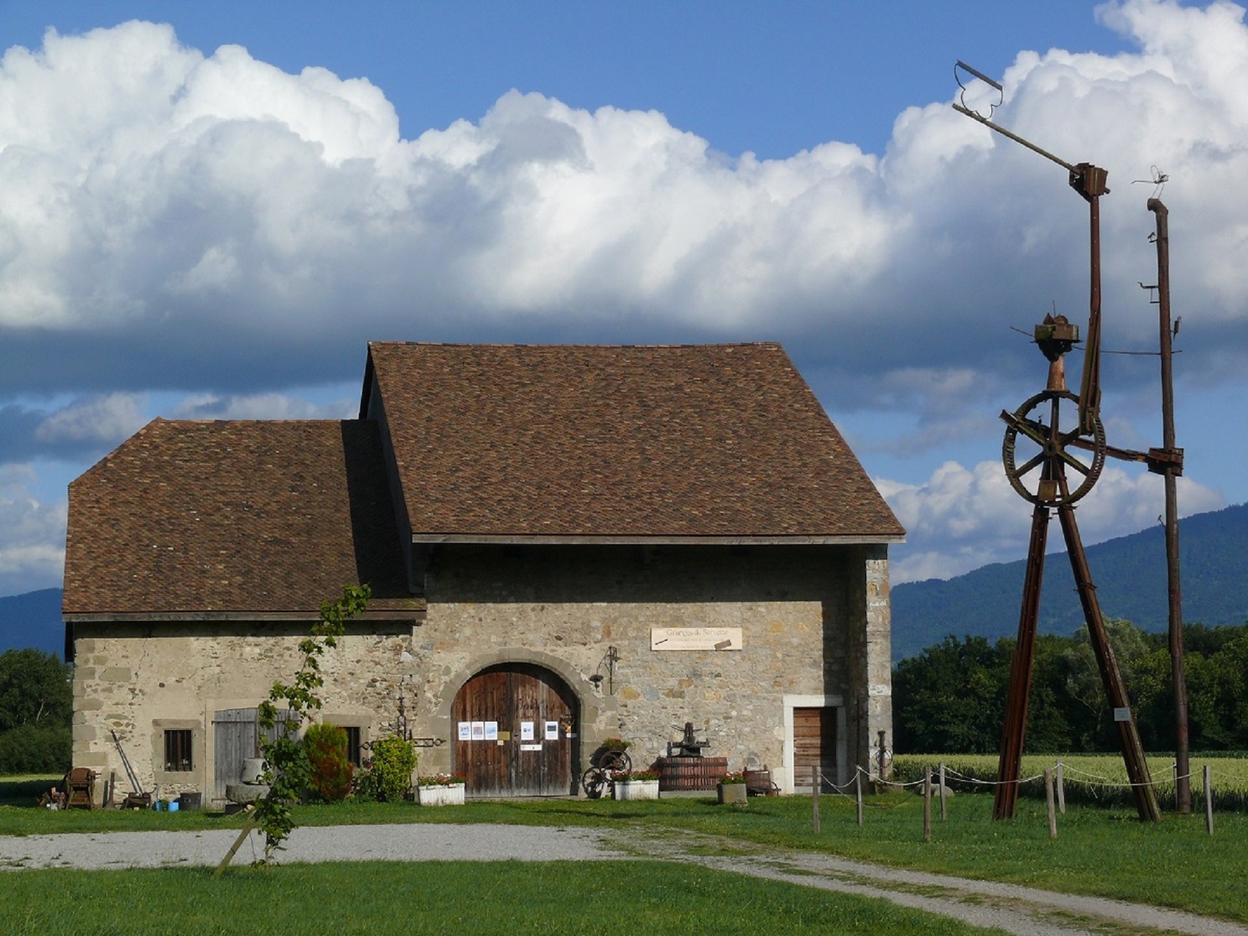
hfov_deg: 23.8
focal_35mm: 82
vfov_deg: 18.0
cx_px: 624
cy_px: 468
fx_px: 2956
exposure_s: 1/400
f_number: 7.1
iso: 100
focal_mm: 17.4
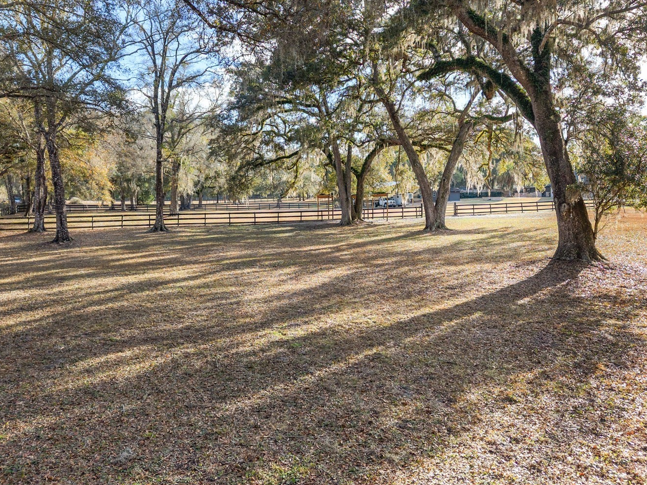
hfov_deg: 61.6
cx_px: 345
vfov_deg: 48.0
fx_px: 542
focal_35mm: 29
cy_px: 203
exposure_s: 1/1600
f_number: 1.8
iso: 400
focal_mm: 8.67
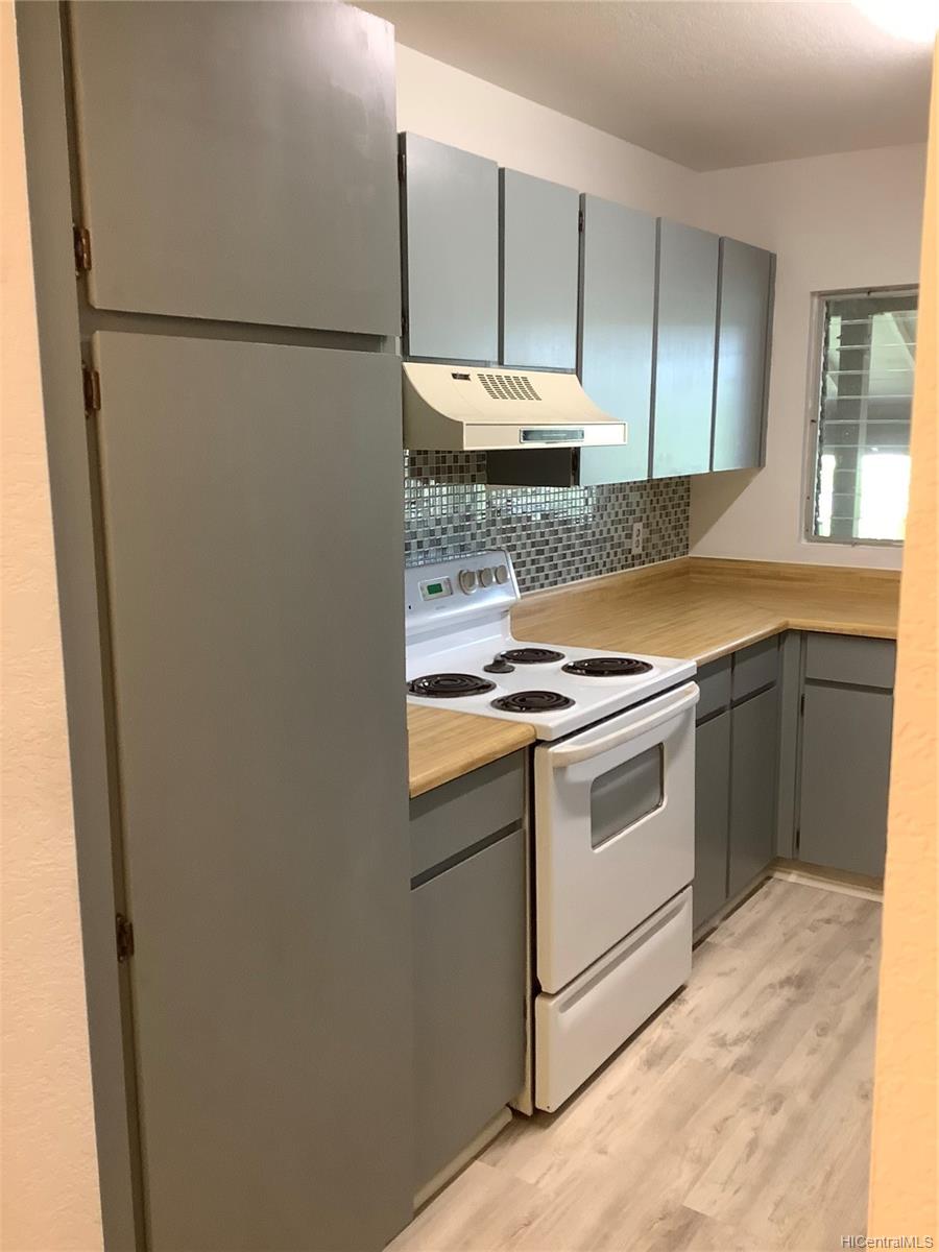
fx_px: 1121
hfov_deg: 45.4
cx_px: 470
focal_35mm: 31
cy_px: 626
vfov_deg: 58.4
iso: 125
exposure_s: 1/60
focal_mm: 3.3
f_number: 2.4
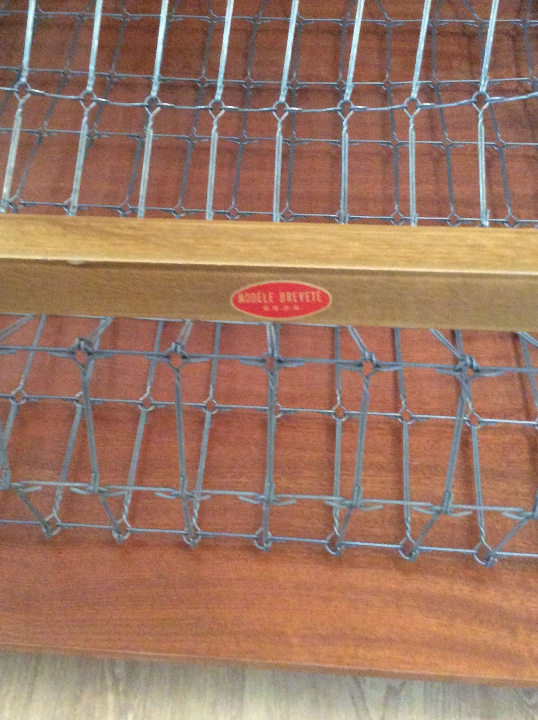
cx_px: 253
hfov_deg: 35.9
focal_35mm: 40
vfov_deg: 46.7
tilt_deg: -52.6
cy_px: 307
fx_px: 831
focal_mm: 3.3
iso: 500
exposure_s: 1/17
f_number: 2.4
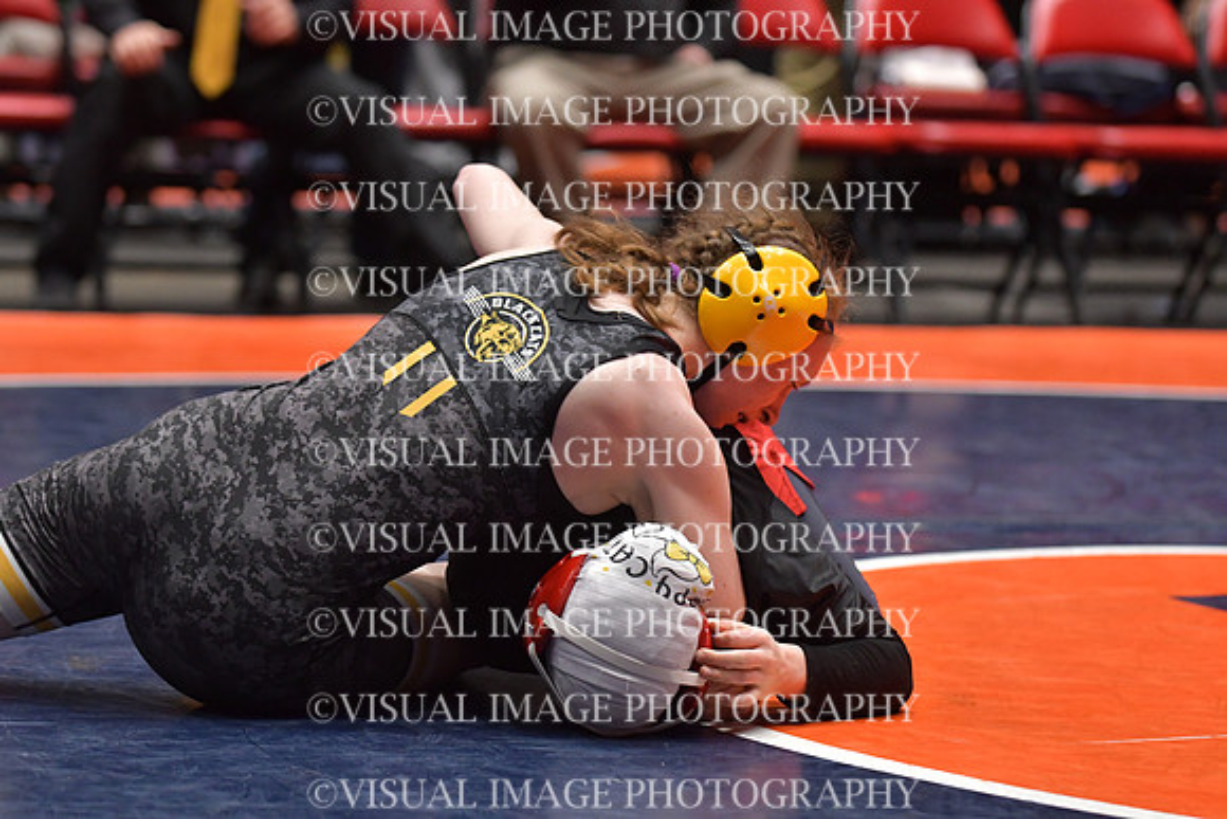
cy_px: 410
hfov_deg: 13.0
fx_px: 5369
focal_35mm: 158
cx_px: 614
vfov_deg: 8.7
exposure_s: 1/800
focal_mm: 105
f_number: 2.8
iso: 3200
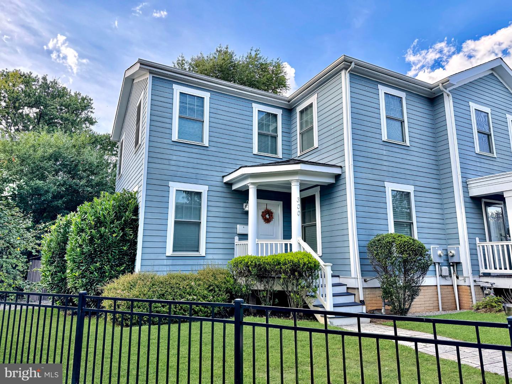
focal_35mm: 24
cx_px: 256
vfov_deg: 56.8
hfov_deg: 71.6
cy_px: 192
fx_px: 355
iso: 100
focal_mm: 6.76
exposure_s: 1/858
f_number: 1.78
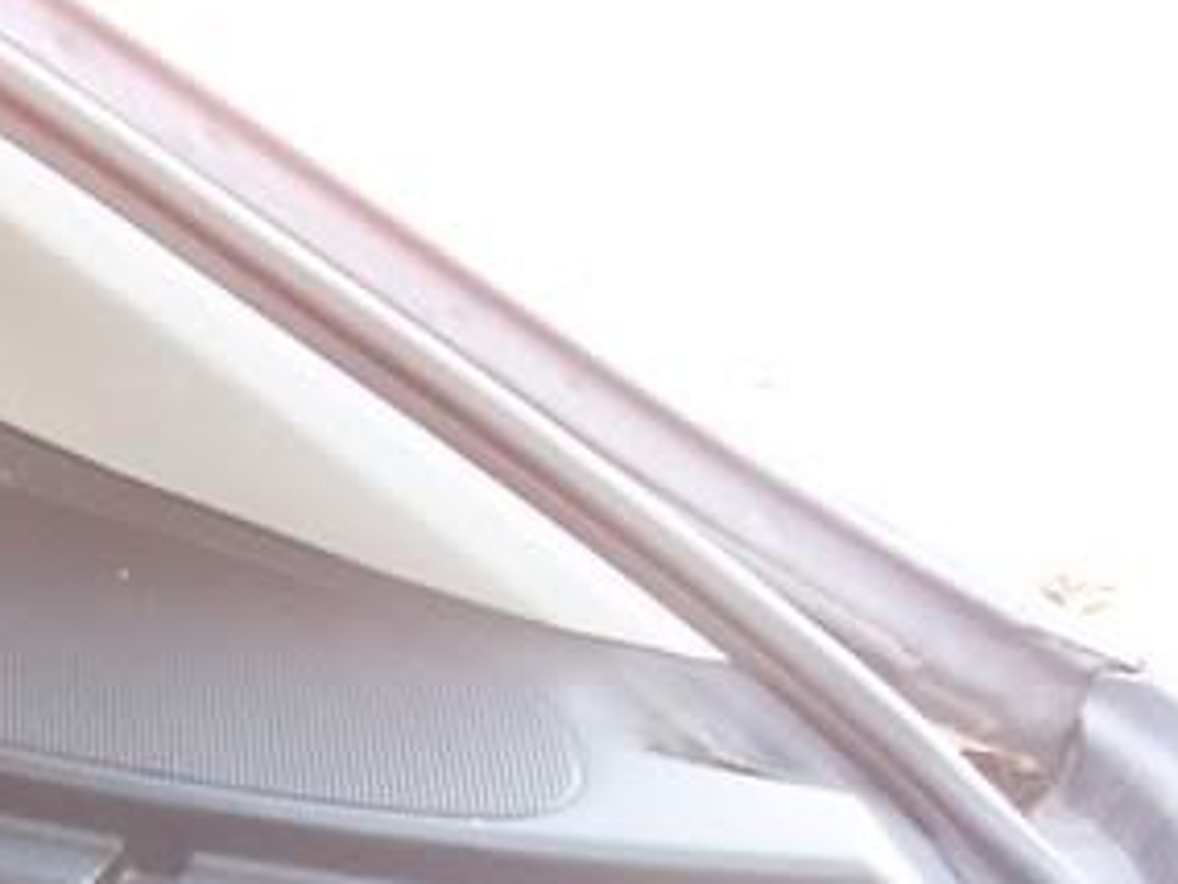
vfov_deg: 10.2
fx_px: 4868
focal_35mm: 143
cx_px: -236
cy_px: 1066
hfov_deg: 13.4
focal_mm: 8.5
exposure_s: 1/30
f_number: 3.2
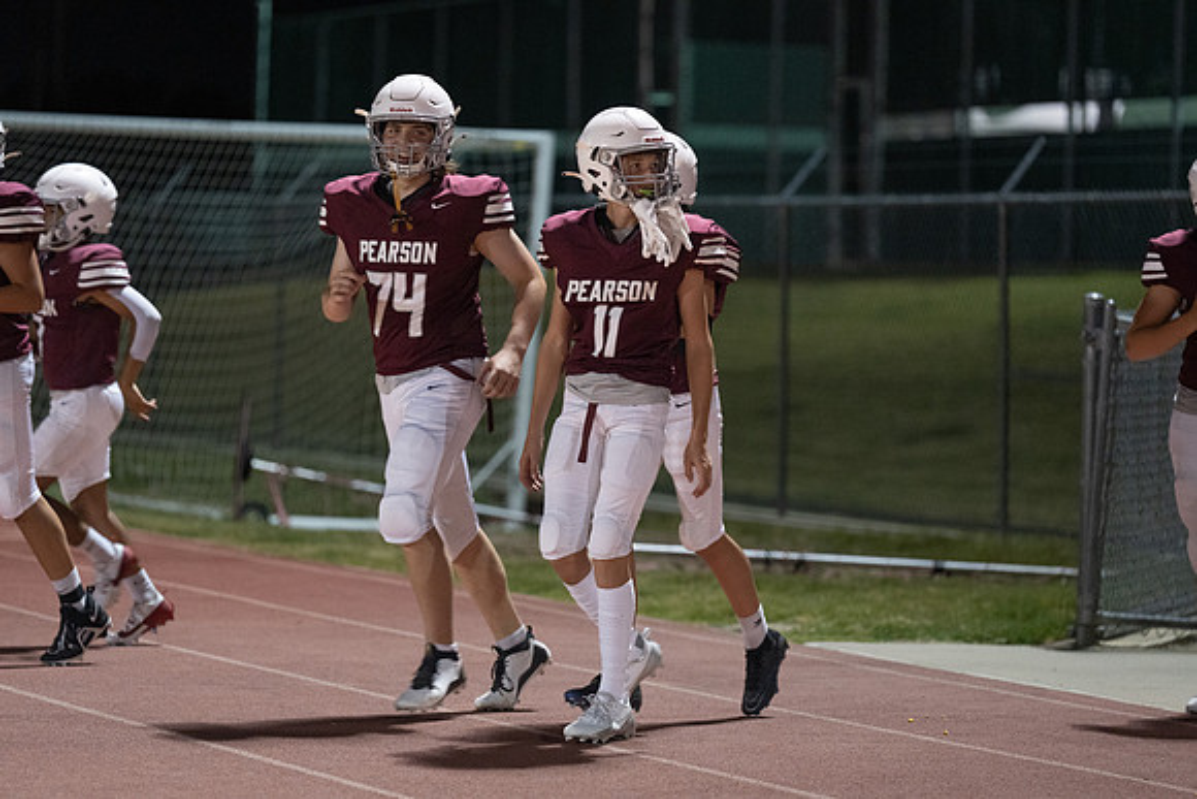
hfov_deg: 12.2
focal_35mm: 168
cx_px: 598
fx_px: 5587
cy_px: 400
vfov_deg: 8.2
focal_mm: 168
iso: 4000
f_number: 3.2
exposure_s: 1/320
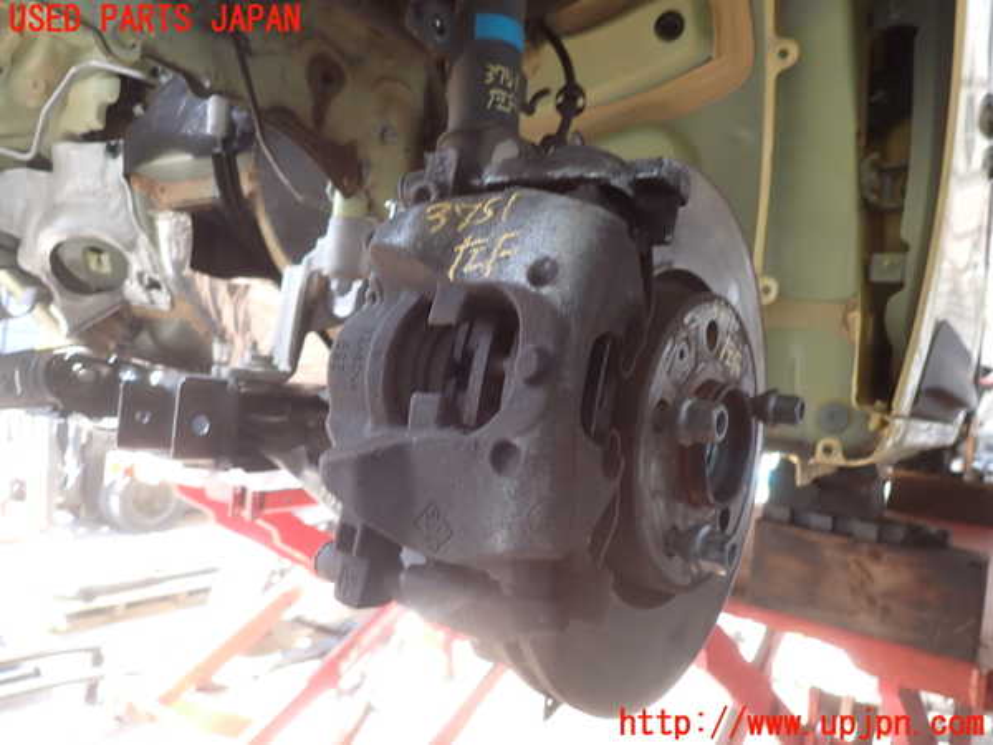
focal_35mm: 25
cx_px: 496
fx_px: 717
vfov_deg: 54.9
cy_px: 372
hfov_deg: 69.4
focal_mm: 4.5
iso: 160
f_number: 2
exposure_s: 1/60
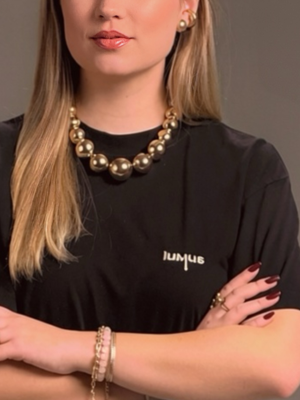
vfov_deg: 7.4
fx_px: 3096
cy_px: 224
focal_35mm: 268
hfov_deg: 5.5
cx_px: 136
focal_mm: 15.66
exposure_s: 1/60
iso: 400
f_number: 2.8
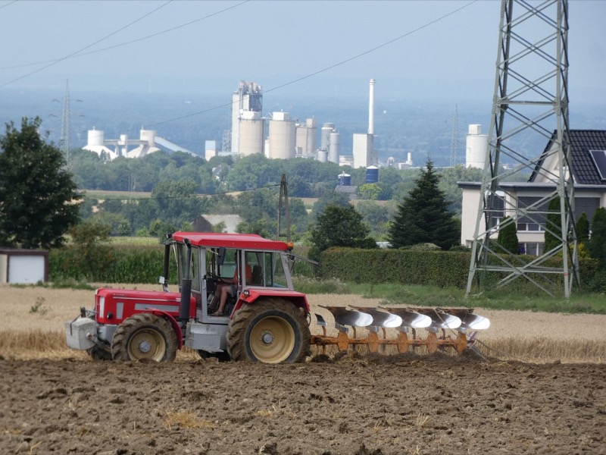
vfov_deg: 4.0
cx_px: 303
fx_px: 6512
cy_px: 228
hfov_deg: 5.3
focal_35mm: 372
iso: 80
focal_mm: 66.7
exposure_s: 1/400
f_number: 5.6
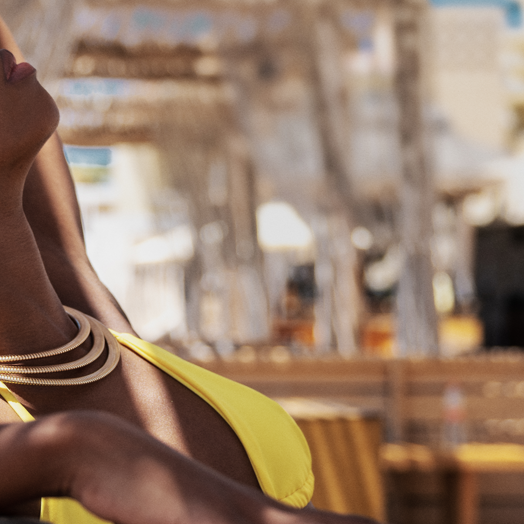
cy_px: 202
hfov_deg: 14.5
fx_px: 2038
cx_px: 83
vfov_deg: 14.6
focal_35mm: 119
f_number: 3.5
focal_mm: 43
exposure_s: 1/640
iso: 80
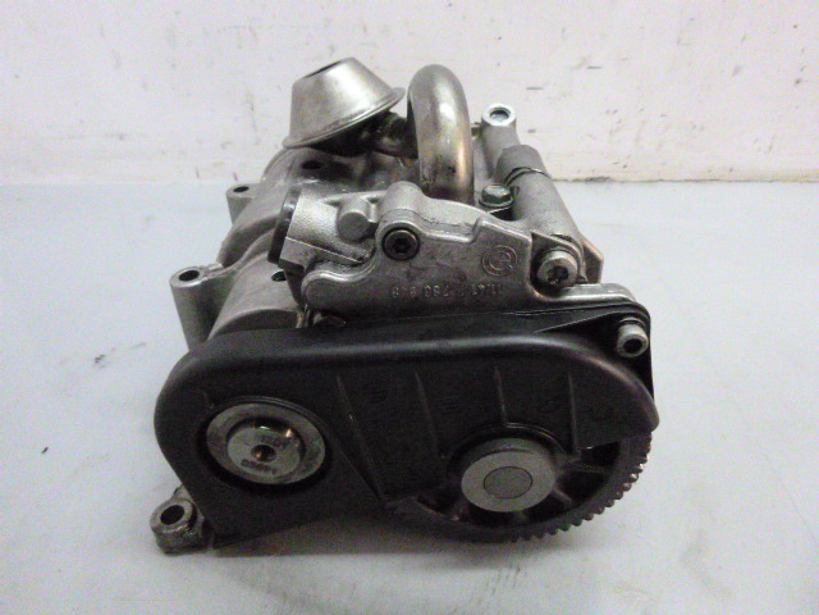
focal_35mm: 25
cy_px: 308
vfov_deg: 54.9
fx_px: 591
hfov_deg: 69.4
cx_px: 410
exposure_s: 1/100
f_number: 3.9
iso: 1600
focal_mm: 4.5
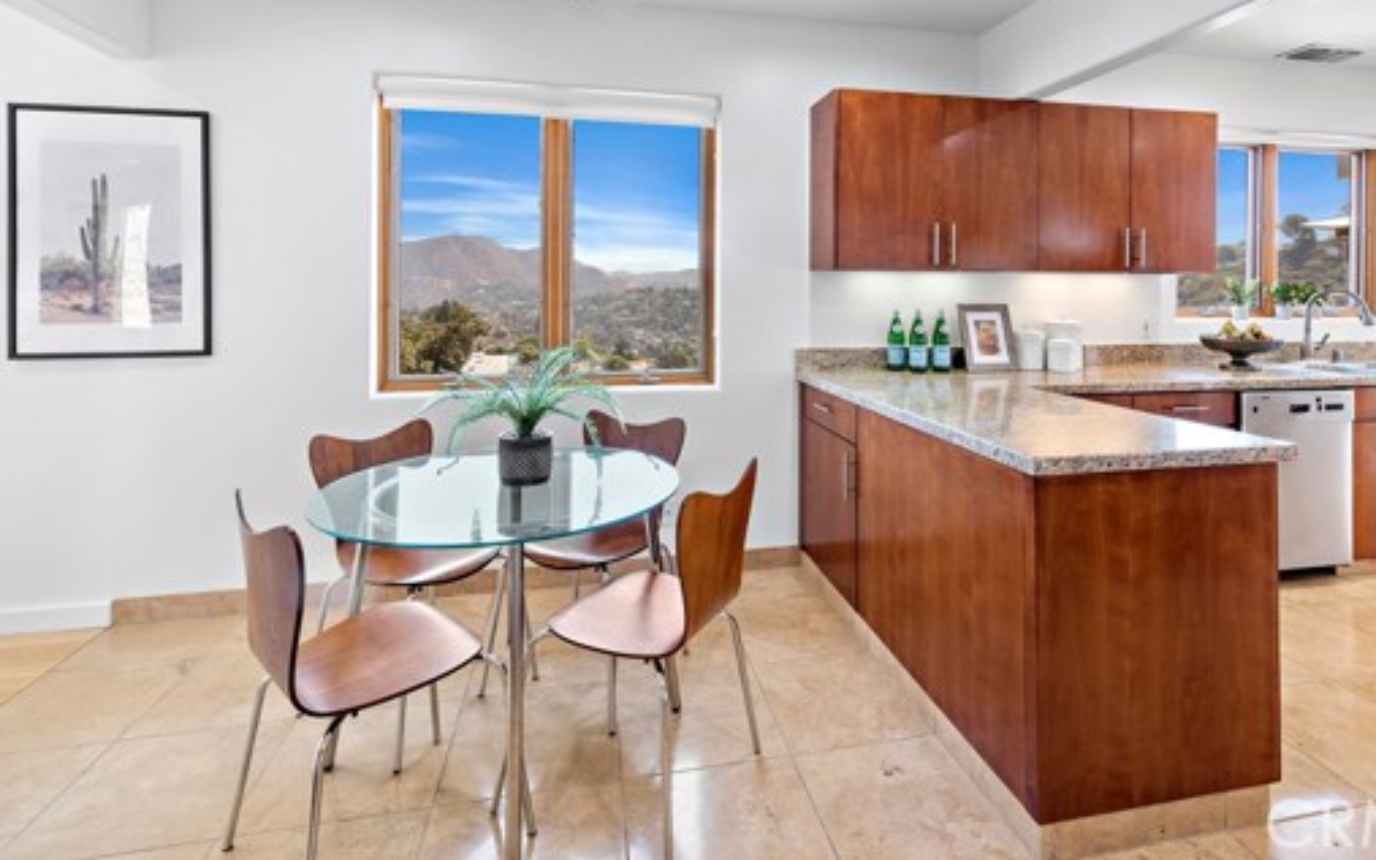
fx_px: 675
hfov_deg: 91.0
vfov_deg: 63.3
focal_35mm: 18
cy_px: 285
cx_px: 730
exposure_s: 1/2000
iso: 125
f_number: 7.1
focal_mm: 14
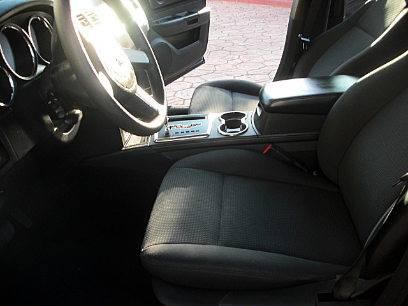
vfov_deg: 39.7
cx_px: 204
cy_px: 153
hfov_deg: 51.4
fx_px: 424
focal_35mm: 36
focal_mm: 6.3
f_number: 2.8
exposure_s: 1/125
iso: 100
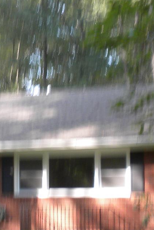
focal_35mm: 124
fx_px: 796
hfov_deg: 10.9
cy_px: 148
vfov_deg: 16.5
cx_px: -5
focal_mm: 6.6
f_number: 3.5
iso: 88
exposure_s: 1/68.3
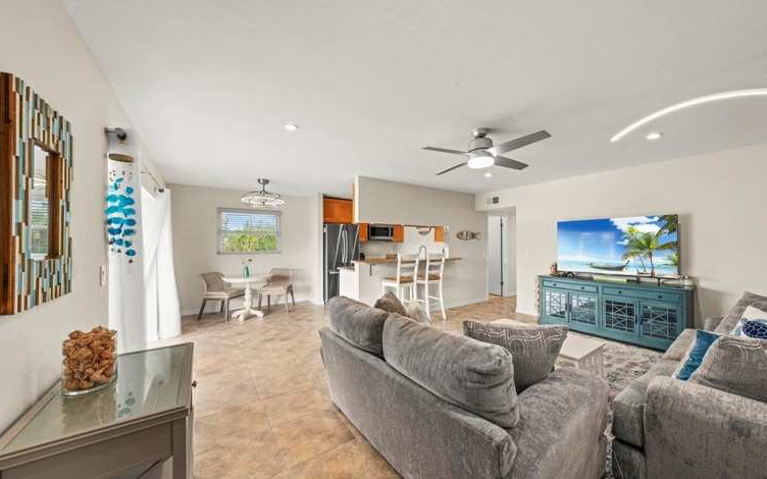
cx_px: 403
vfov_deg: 82.8
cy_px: 243
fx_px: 272
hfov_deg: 109.3
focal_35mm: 13
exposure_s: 1/1.25
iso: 160
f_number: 10
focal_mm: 12
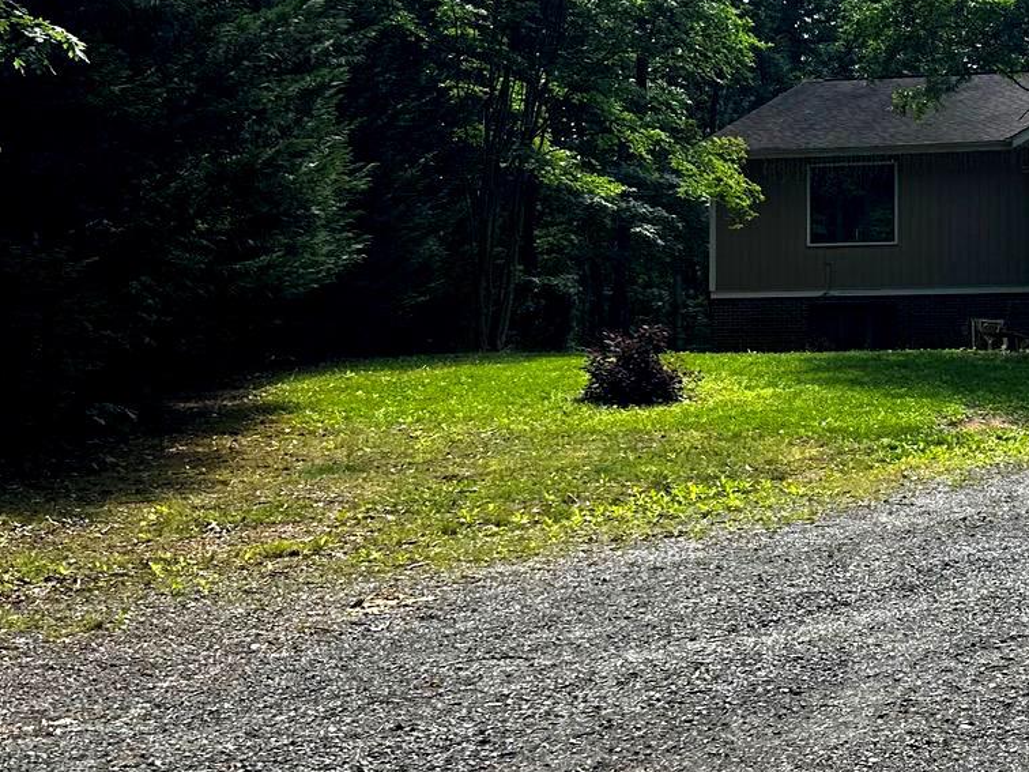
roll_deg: -0.2
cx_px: 1284
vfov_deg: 22.6
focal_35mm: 65
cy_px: 392
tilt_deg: +1.6
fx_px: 1932
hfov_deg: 26.1
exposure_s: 1/1357
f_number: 1.78
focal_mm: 6.86
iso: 80
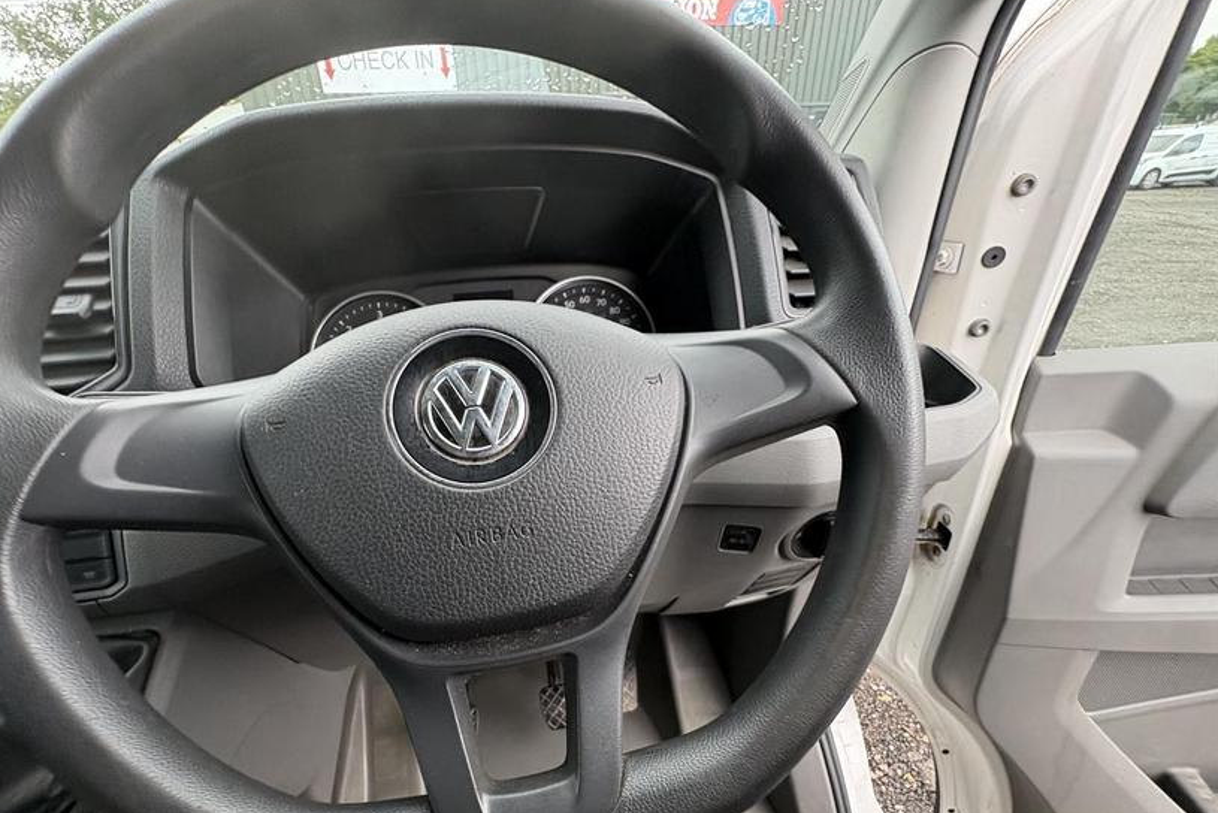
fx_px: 541
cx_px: 574
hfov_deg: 96.6
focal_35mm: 16
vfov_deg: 73.0
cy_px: 486
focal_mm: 2.22
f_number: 2.2
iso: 160
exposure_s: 1/99
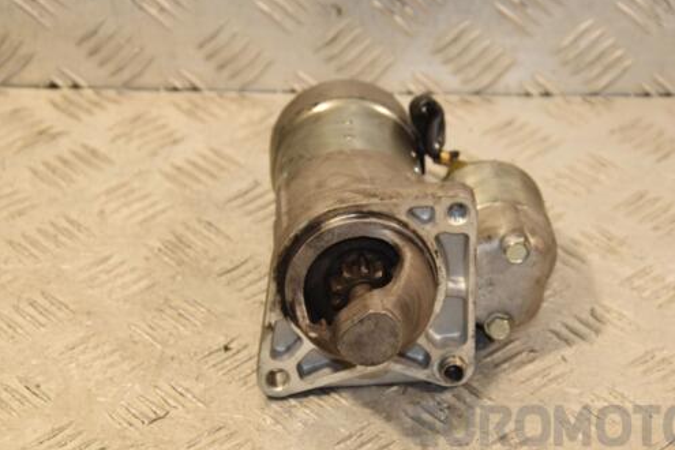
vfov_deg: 11.4
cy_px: 244
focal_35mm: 120
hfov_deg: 17.1
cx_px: 386
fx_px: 2250
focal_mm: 66
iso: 800
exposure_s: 1/200
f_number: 7.1
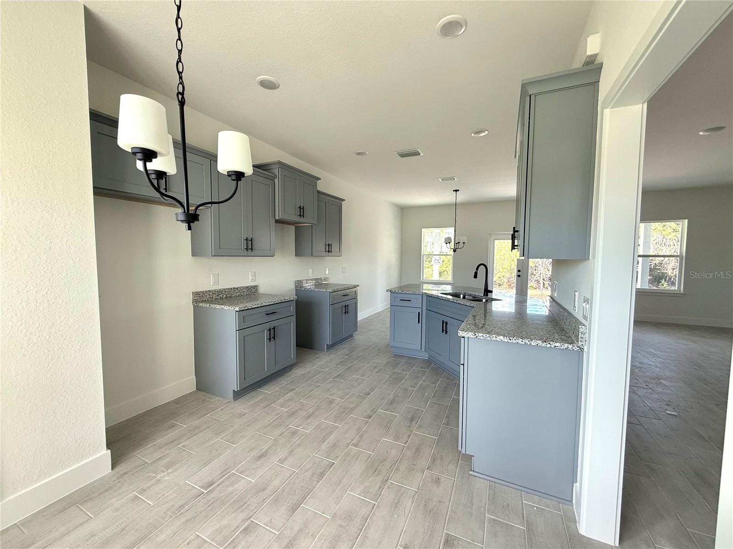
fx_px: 296
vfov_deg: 85.7
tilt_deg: -3.6
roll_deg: -0.6
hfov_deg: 102.1
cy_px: 274
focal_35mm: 14
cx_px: 366
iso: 100
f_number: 2.2
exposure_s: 1/99
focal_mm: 2.22
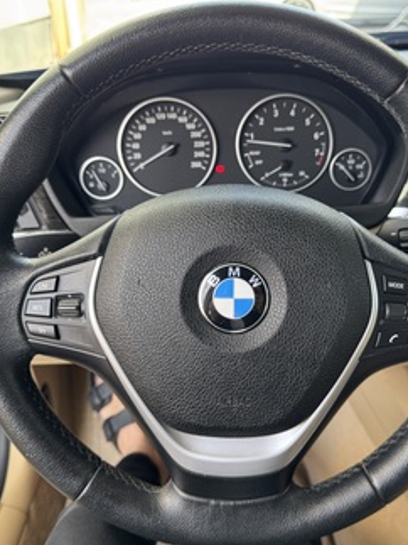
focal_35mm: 34
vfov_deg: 54.0
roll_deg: +2.1
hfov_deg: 41.6
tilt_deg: -26.6
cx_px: 242
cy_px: 264
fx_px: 535
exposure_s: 1/120
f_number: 1.78
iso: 125
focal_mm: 6.76
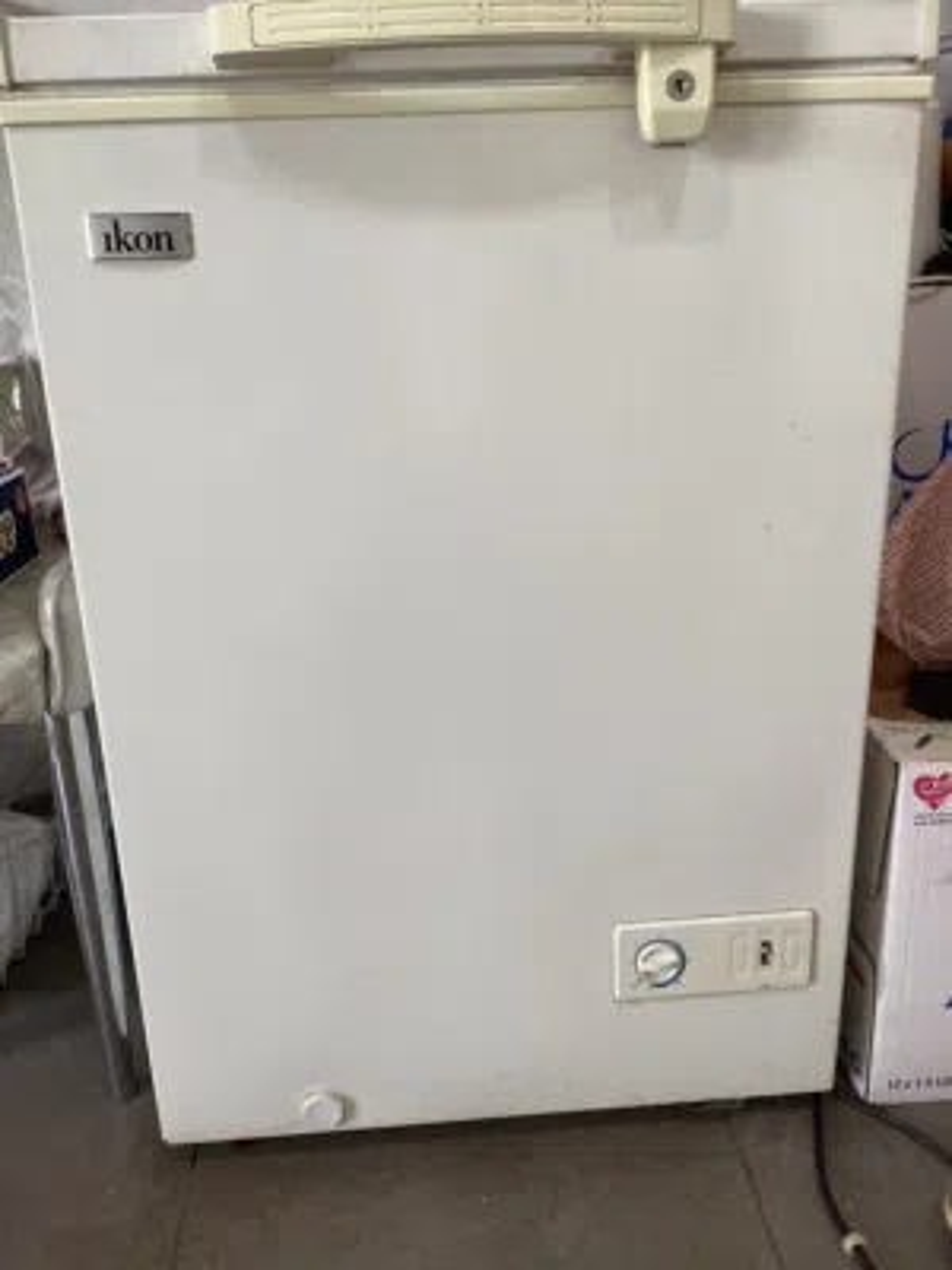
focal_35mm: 31
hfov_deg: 45.4
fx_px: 1137
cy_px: 635
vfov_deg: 58.4
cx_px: 476
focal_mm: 3.3
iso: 64
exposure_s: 1/60
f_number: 2.4
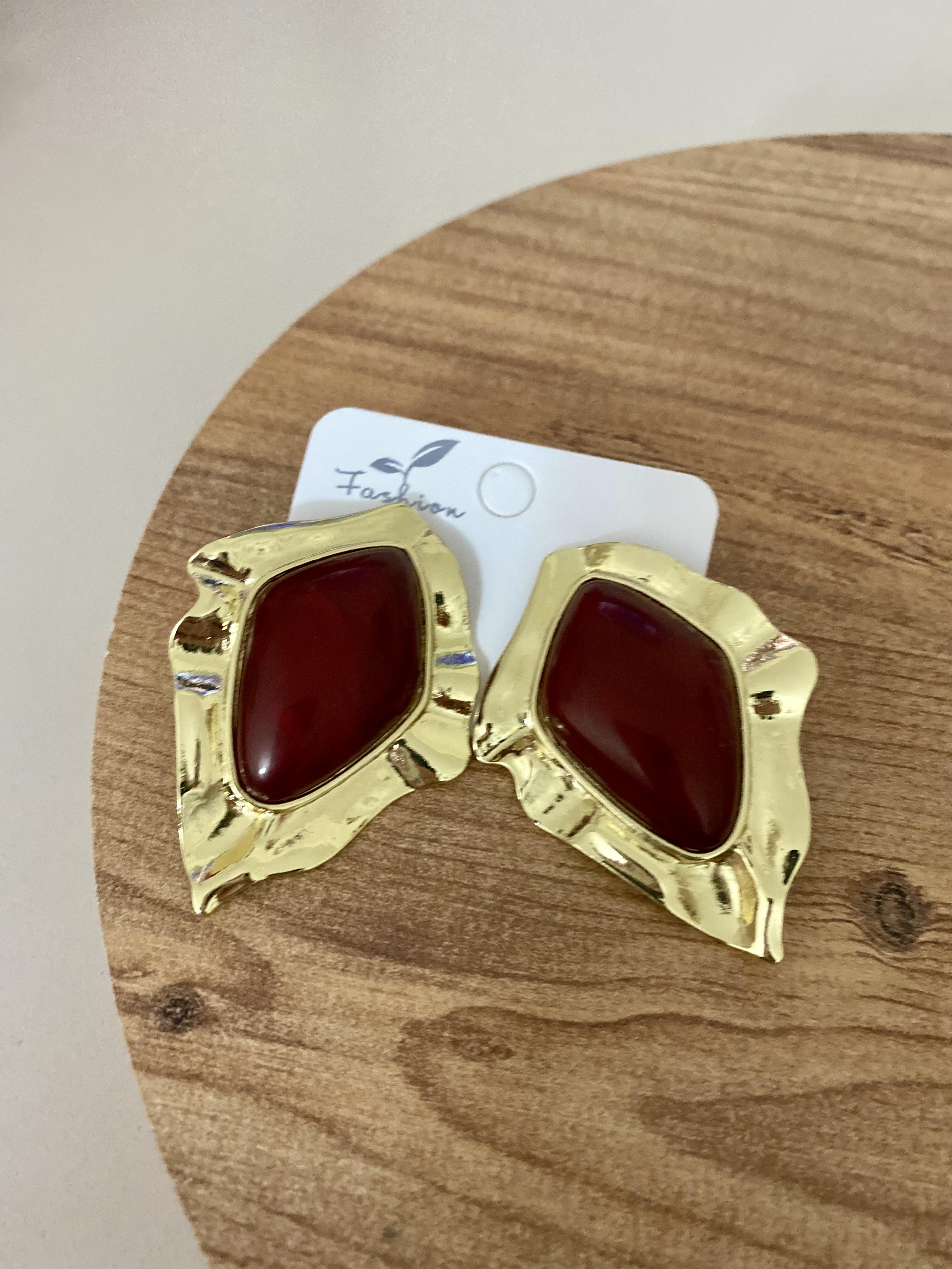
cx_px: 476
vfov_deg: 67.3
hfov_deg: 53.1
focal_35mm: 26
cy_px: 634
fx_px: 953
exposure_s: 1/33
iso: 640
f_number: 1.8
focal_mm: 4.25
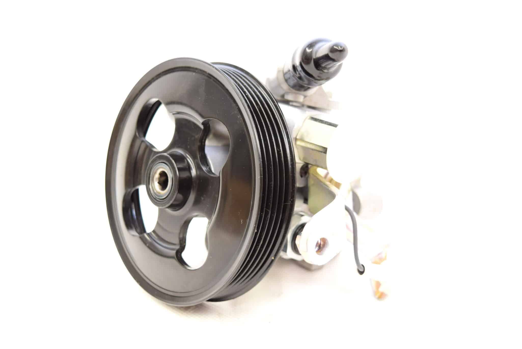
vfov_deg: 26.5
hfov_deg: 38.9
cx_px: 261
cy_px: 174
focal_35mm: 51
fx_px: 740
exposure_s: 1/60
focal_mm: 34
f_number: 4.5
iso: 450
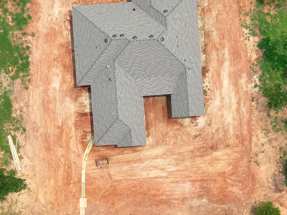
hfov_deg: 20.2
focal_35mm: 97
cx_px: 156
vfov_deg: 15.2
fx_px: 804
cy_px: 120
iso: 100
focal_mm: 19.35
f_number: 2.8
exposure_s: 1/800
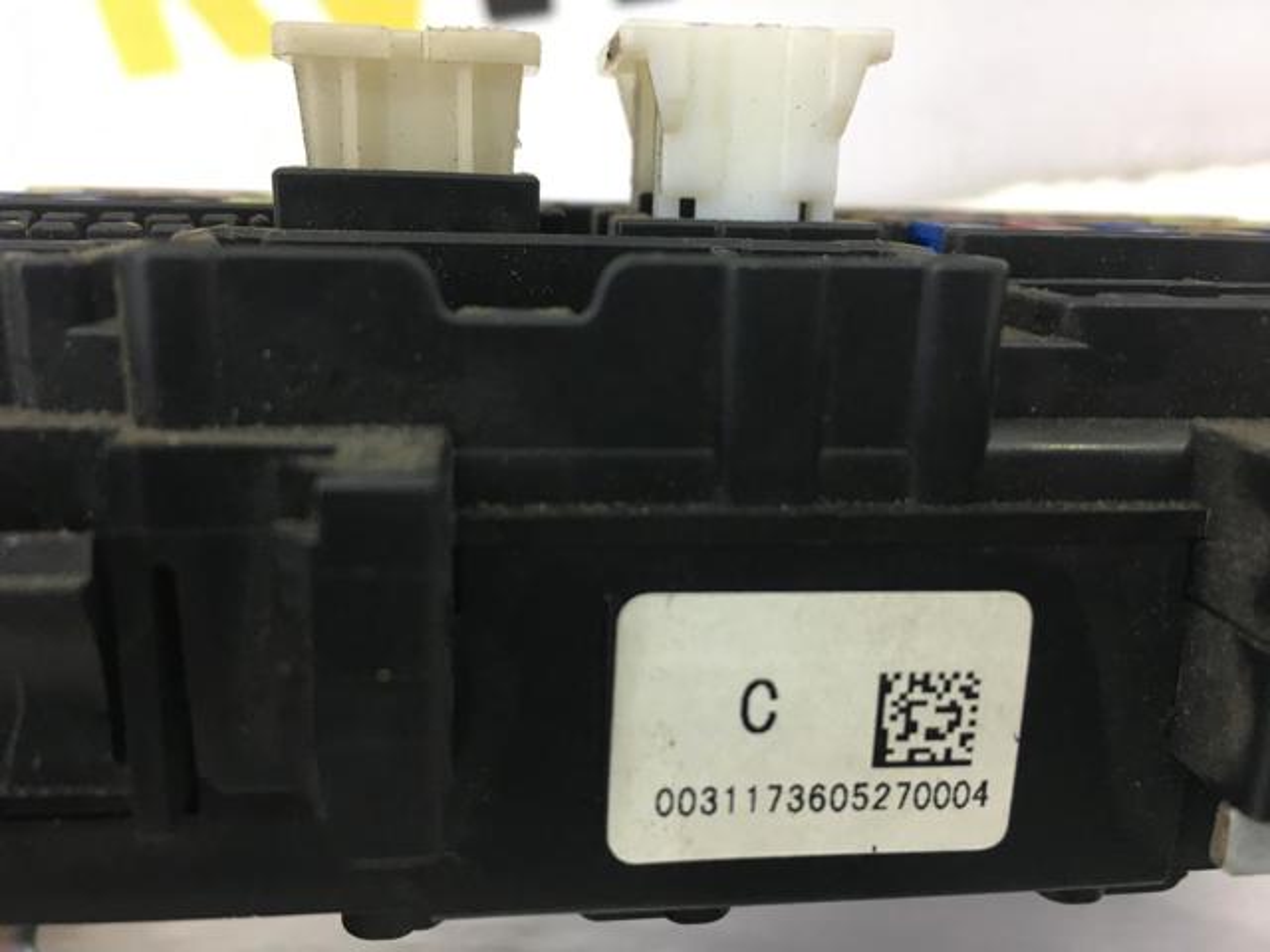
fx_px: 1064
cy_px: 476
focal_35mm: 29
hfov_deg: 61.7
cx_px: 635
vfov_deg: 48.2
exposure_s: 1/33
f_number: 2.2
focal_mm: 4.15
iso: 40
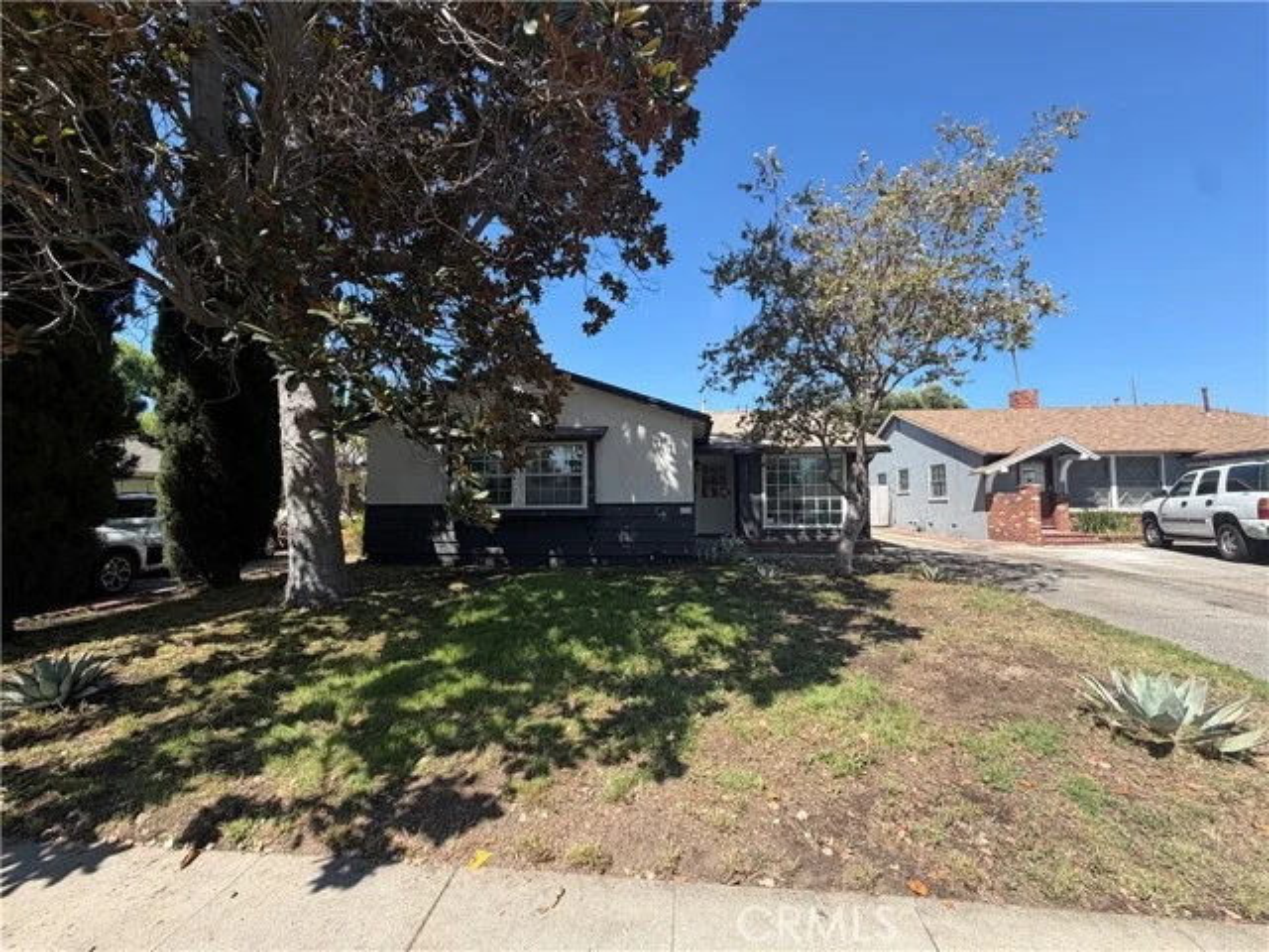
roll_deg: +0.7
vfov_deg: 85.7
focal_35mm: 14
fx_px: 513
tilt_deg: +3.4
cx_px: 634
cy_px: 476
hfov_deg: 102.1
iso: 40
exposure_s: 1/734
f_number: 2.2
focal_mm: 2.22
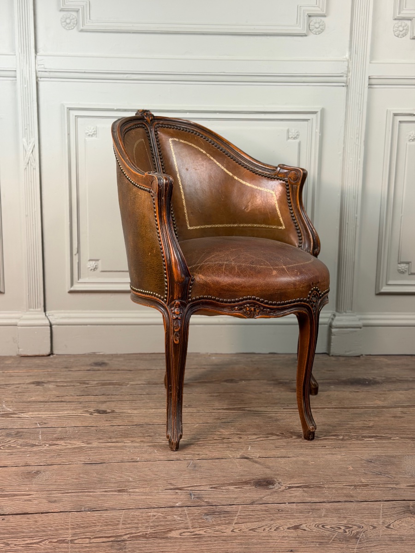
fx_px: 767
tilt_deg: -10.8
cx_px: 208
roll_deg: -1.1
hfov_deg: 30.3
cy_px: 276
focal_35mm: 48
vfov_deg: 39.7
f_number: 1.78
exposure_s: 1/50
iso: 125
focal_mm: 6.76
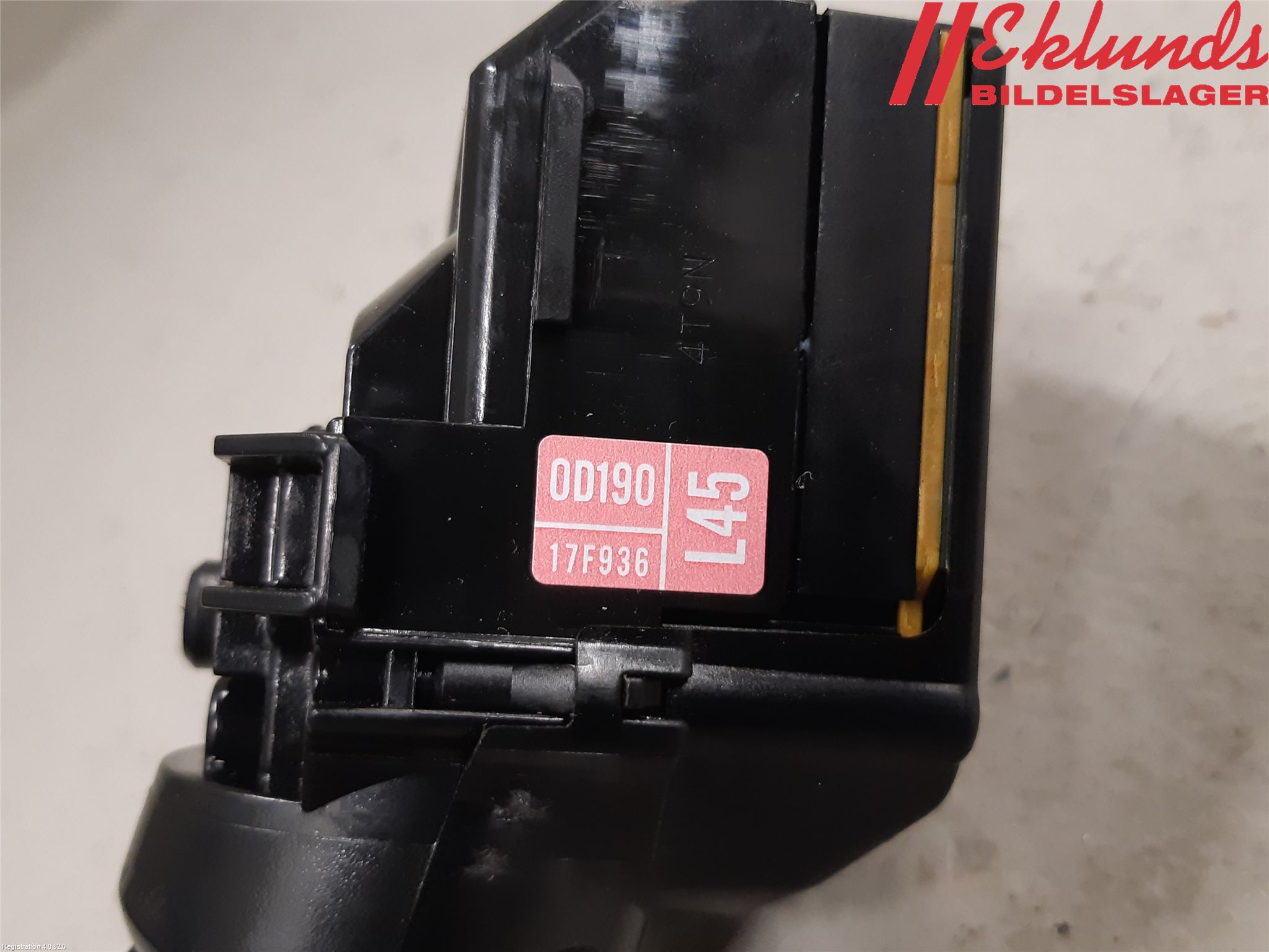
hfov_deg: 67.3
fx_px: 953
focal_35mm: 26
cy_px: 476
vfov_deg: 53.1
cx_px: 634
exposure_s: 1/50
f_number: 1.7
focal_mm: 3.93
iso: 160
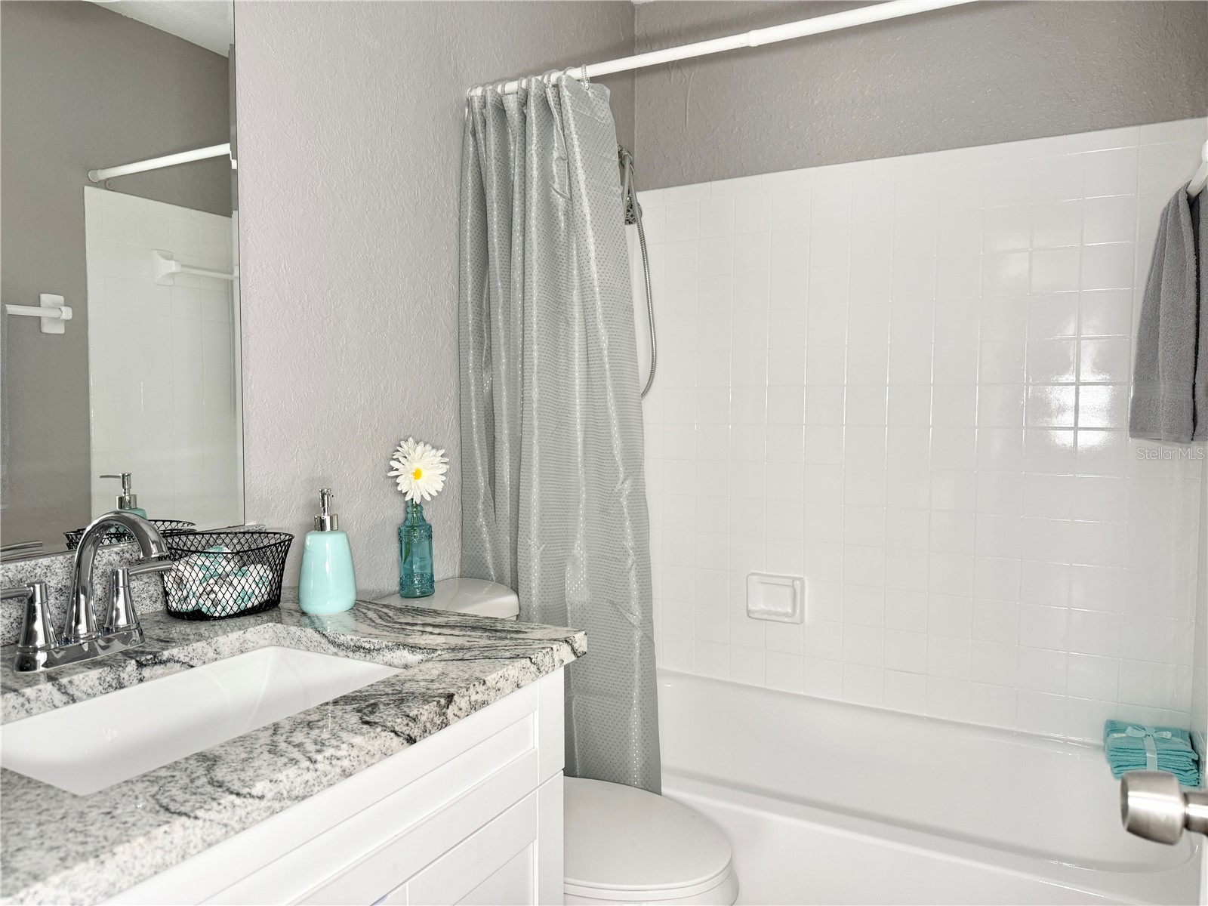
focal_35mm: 24
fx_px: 838
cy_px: 453
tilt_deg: -3.8
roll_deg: -0.3
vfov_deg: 56.8
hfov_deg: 71.6
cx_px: 604
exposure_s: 1/60
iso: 125
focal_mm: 6.76
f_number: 1.78
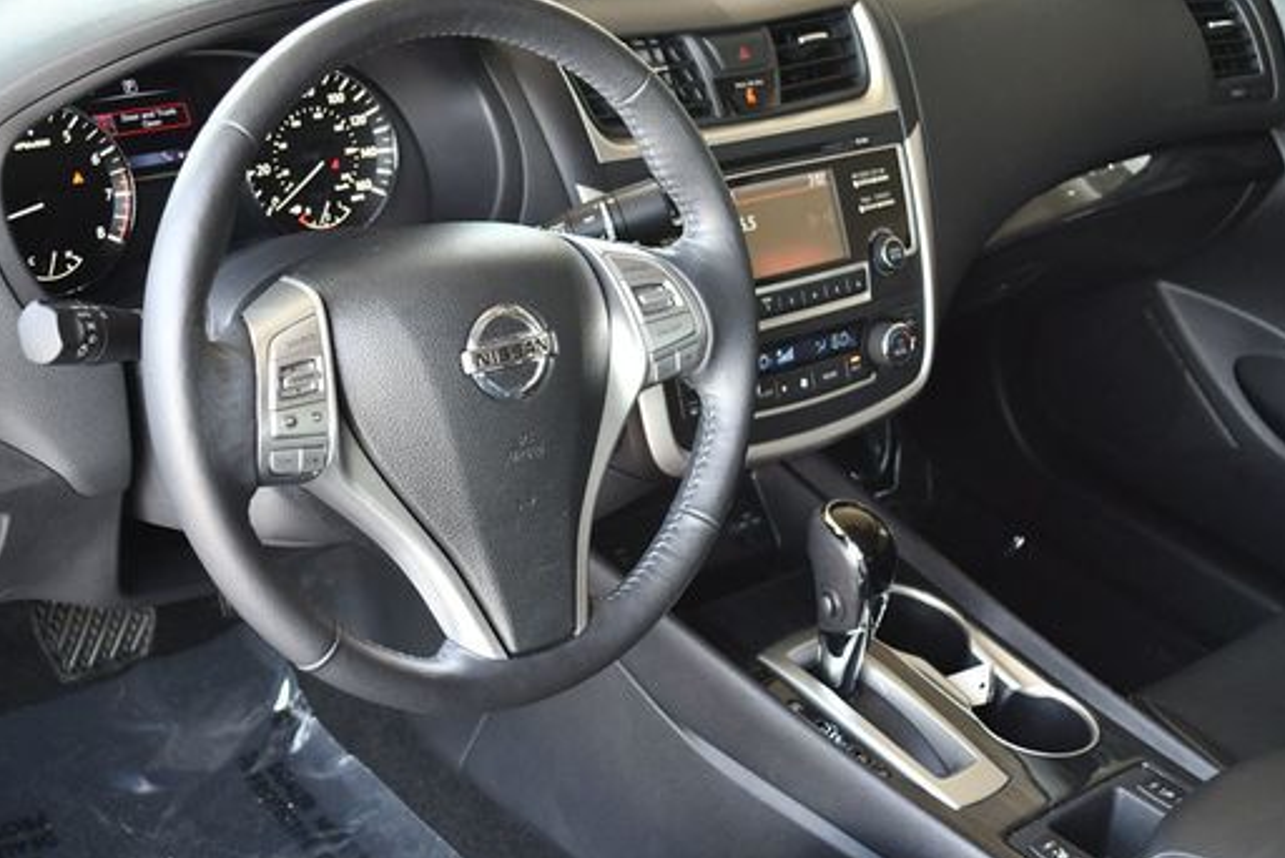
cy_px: 334
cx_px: 540
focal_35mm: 55
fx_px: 1964
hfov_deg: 36.1
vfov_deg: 24.6
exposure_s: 1/160
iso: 800
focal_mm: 22
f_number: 4
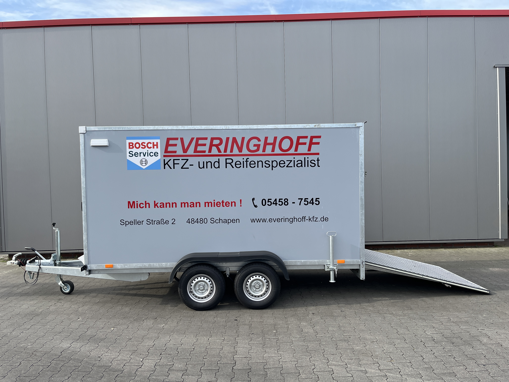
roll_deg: +1.7
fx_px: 382
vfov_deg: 53.1
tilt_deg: -1.9
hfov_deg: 67.3
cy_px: 191
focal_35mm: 26
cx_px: 254
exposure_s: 1/983
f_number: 1.6
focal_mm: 5.1
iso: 50
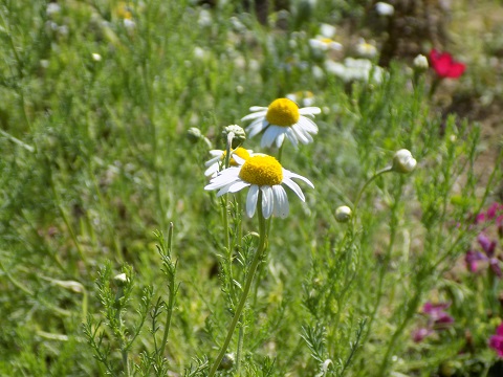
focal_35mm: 97
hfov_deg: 20.2
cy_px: 188
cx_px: 252
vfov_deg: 15.2
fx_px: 1409
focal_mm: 17.2
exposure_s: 1/400
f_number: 4.6
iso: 80
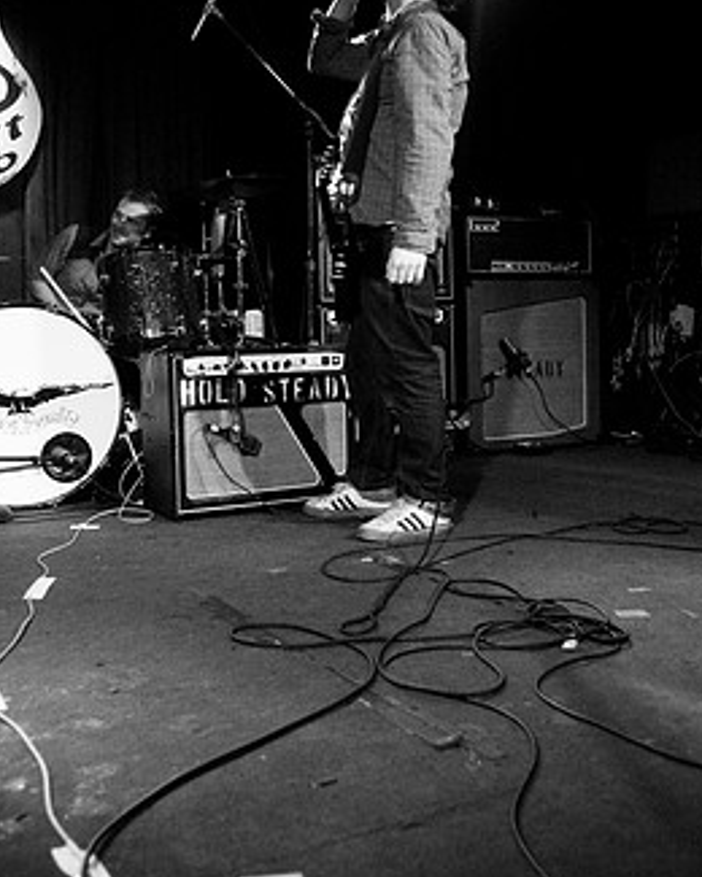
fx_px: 1013
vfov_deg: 46.5
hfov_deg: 38.2
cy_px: 332
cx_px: 323
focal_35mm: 39
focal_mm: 20
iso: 800
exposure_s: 1/50
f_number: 3.2
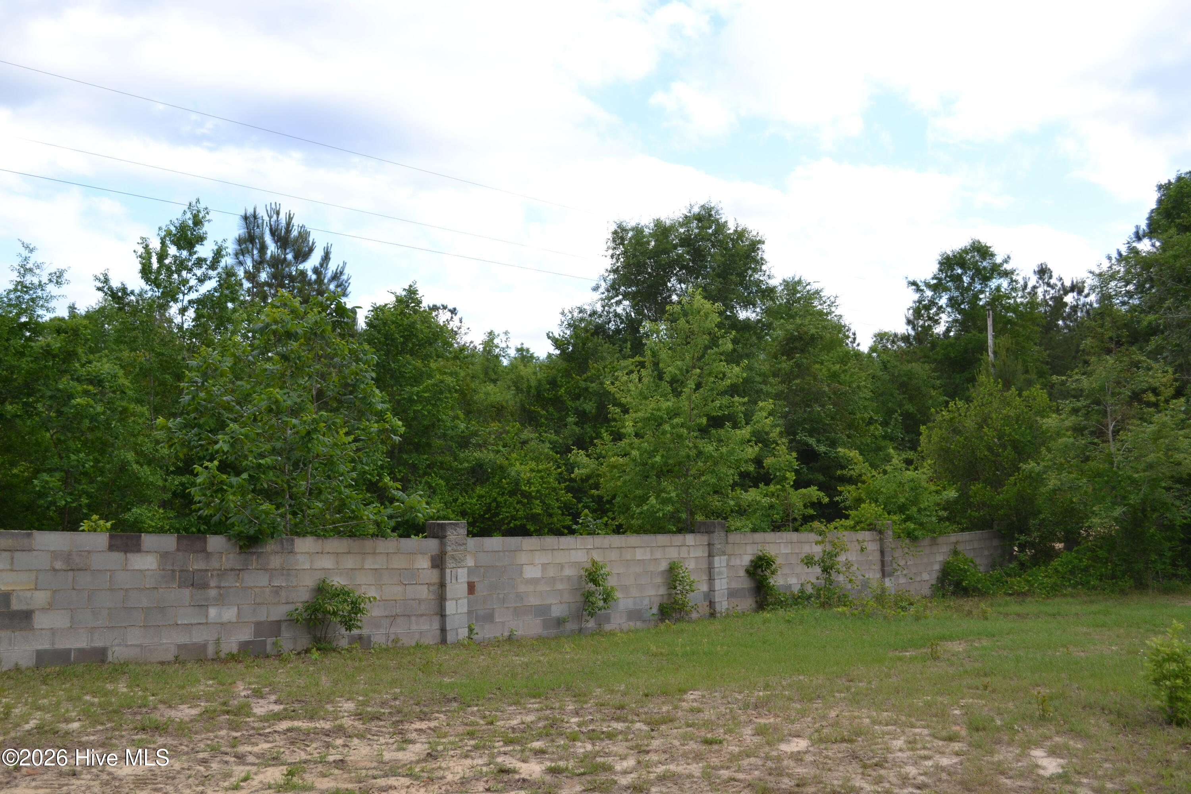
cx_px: 596
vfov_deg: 36.9
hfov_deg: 53.1
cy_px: 397
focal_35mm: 36
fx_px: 1191
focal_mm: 24
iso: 100
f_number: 5.6
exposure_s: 1/200
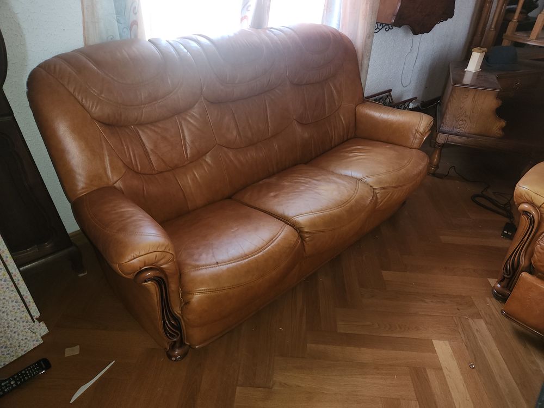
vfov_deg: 58.9
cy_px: 204
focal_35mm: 23
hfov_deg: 73.9
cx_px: 272
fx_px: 361
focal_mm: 5.4
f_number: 1.8
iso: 125
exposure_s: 1/17
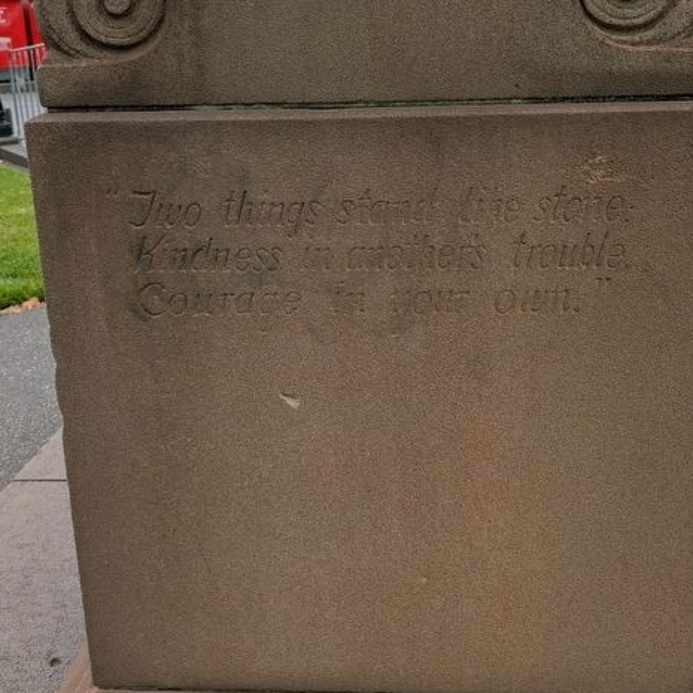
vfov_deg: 43.2
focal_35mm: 38
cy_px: 225
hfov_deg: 43.8
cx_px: 387
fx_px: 861
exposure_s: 1/1449
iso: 48
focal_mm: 5.43
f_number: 1.89
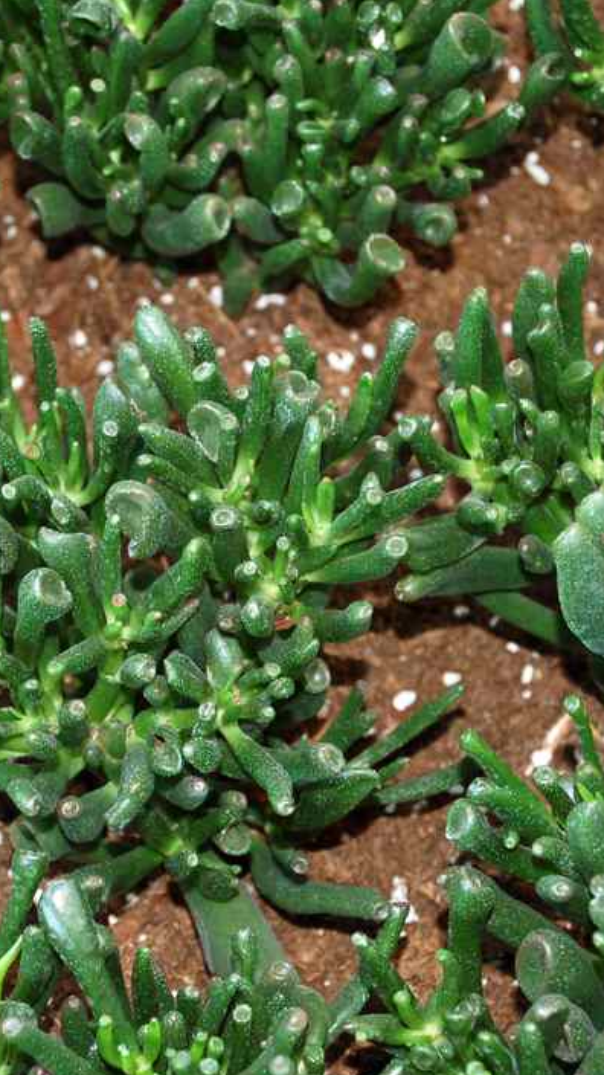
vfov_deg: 15.9
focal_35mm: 135
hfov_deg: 9.0
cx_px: 334
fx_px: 3839
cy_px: 554
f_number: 5.6
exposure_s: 1/60
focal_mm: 55
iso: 400
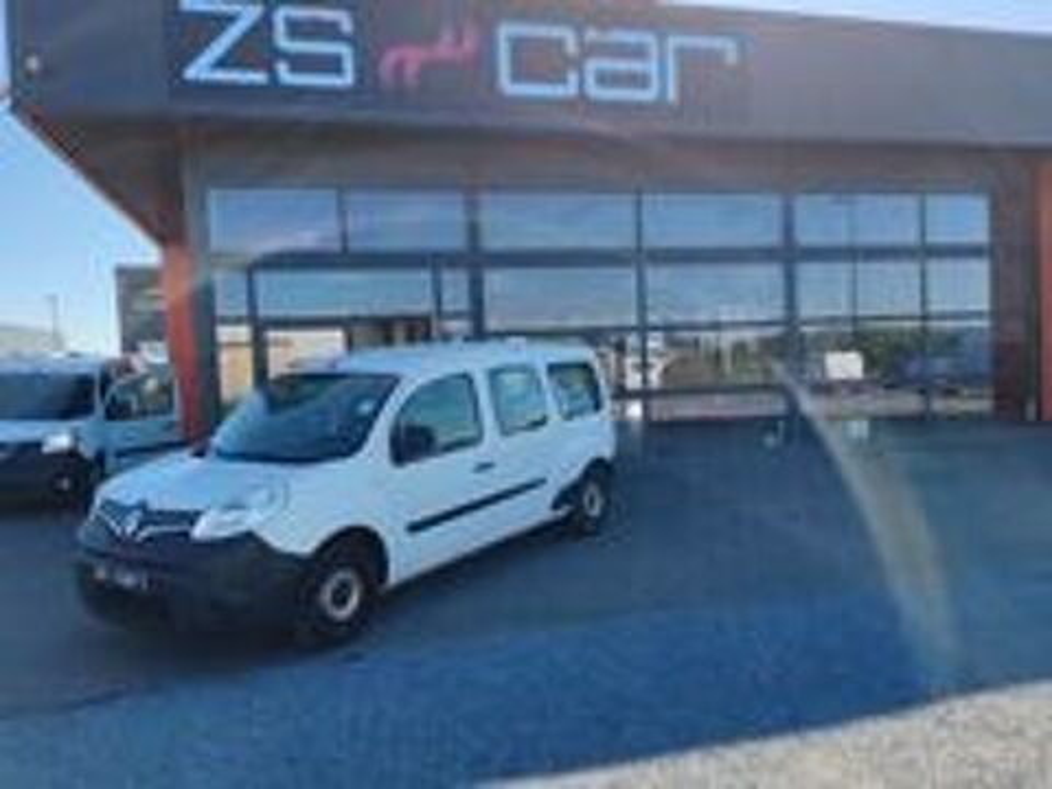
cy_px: 394
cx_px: 526
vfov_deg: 51.4
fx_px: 821
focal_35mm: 27
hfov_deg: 65.3
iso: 50
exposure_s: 1/730
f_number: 1.9
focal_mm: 6.12
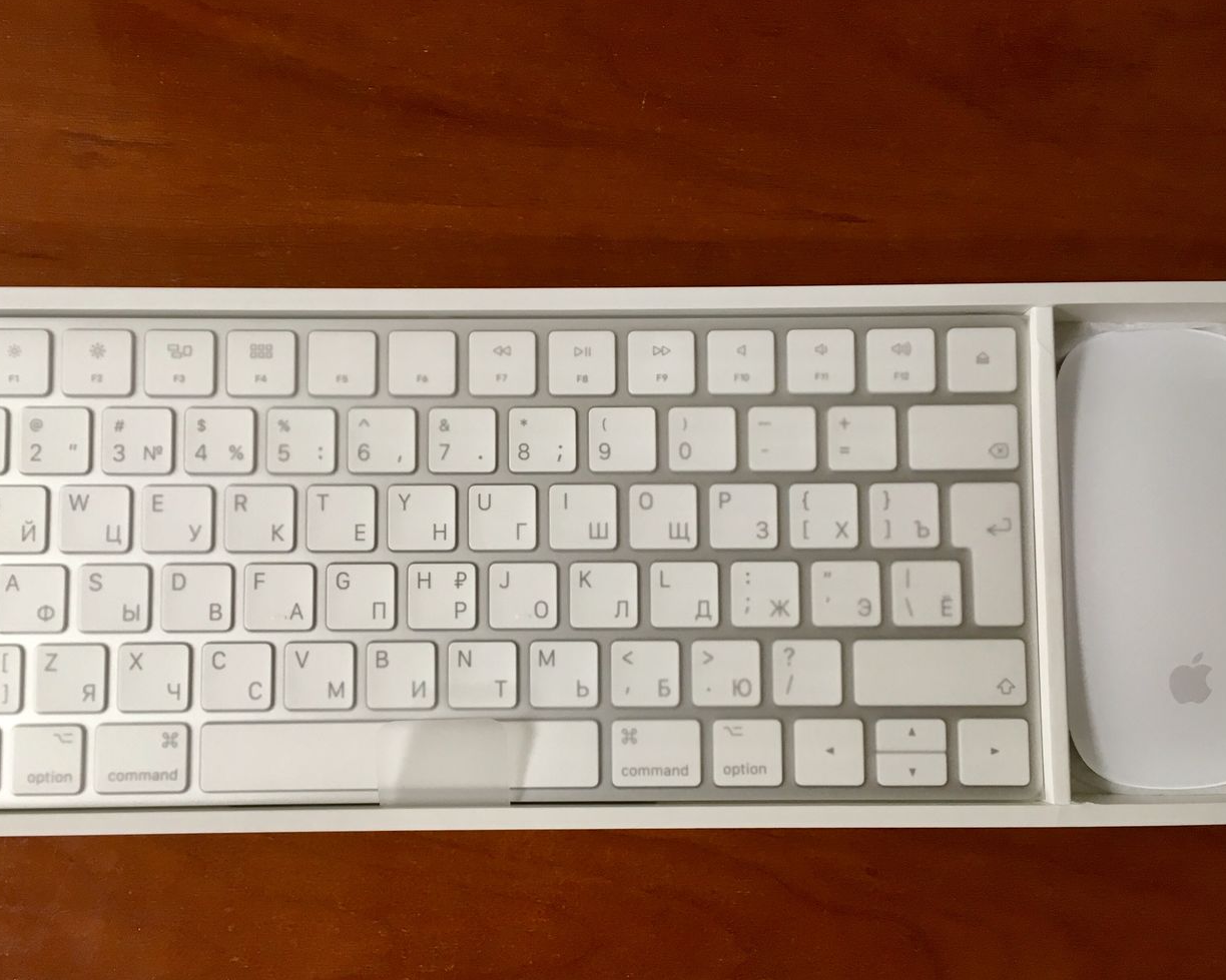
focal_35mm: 37
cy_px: 573
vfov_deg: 40.0
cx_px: 565
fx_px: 1342
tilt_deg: -85.2
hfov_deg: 49.0
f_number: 2.2
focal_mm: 4.15
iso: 80
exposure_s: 1/33
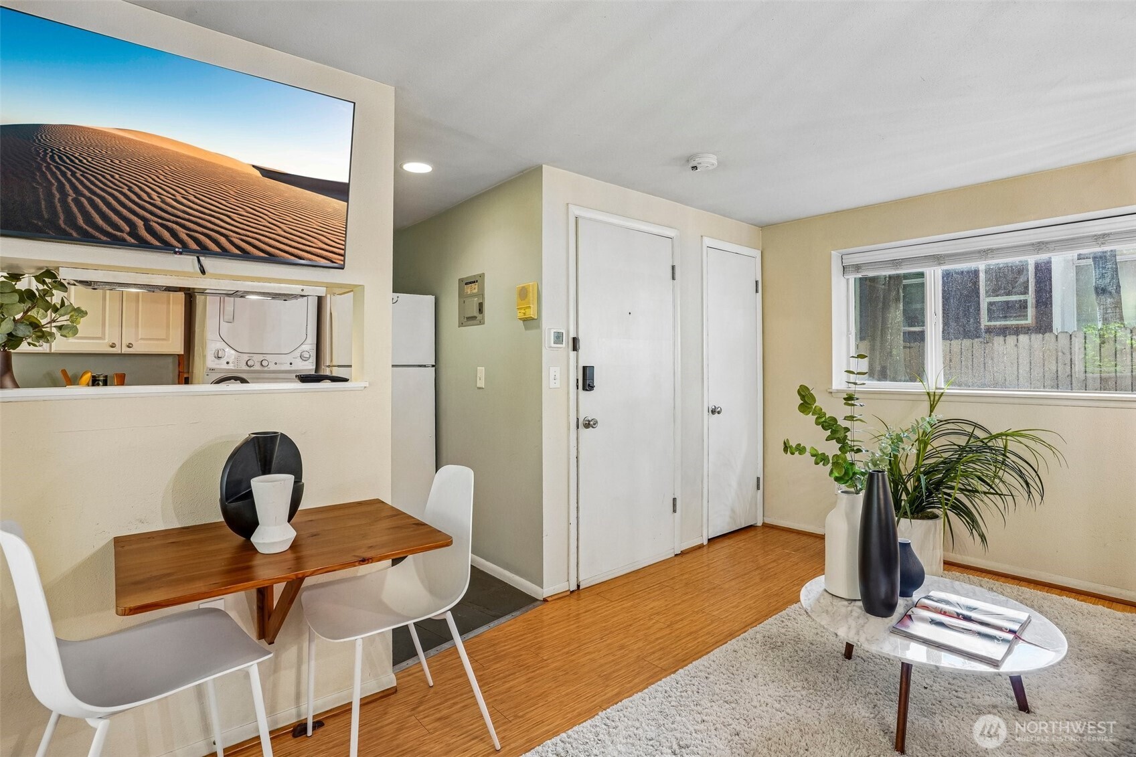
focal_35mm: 17
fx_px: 536
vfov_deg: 70.4
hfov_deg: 93.3
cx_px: 568
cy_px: 378
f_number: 8
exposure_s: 1/6
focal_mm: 17
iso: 400
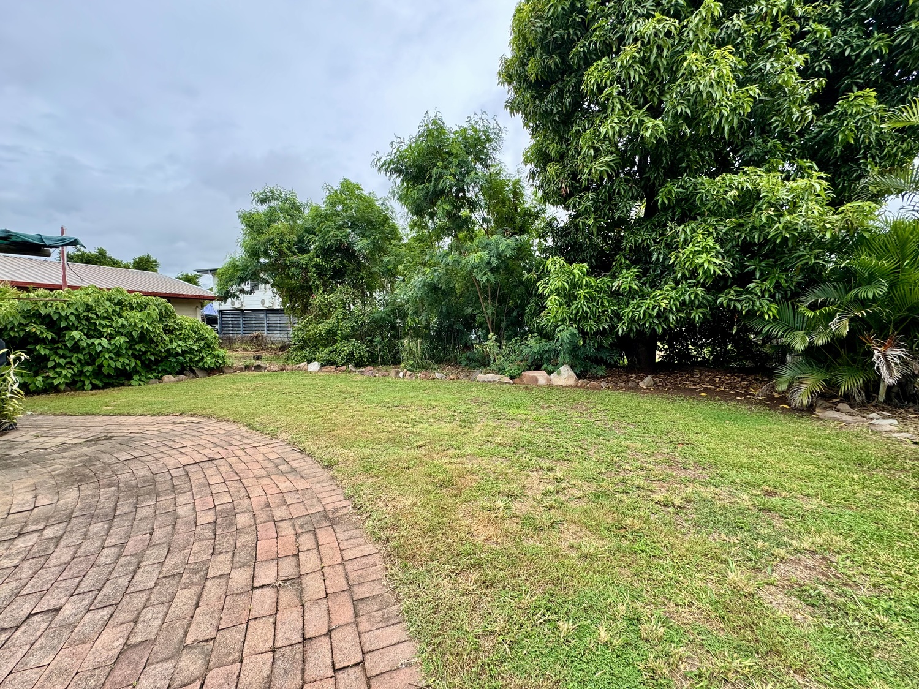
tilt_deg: -3.5
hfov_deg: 102.1
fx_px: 372
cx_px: 460
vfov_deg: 85.7
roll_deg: +3.6
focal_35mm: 14
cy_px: 344
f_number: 2.2
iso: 40
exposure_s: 1/243
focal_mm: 2.22
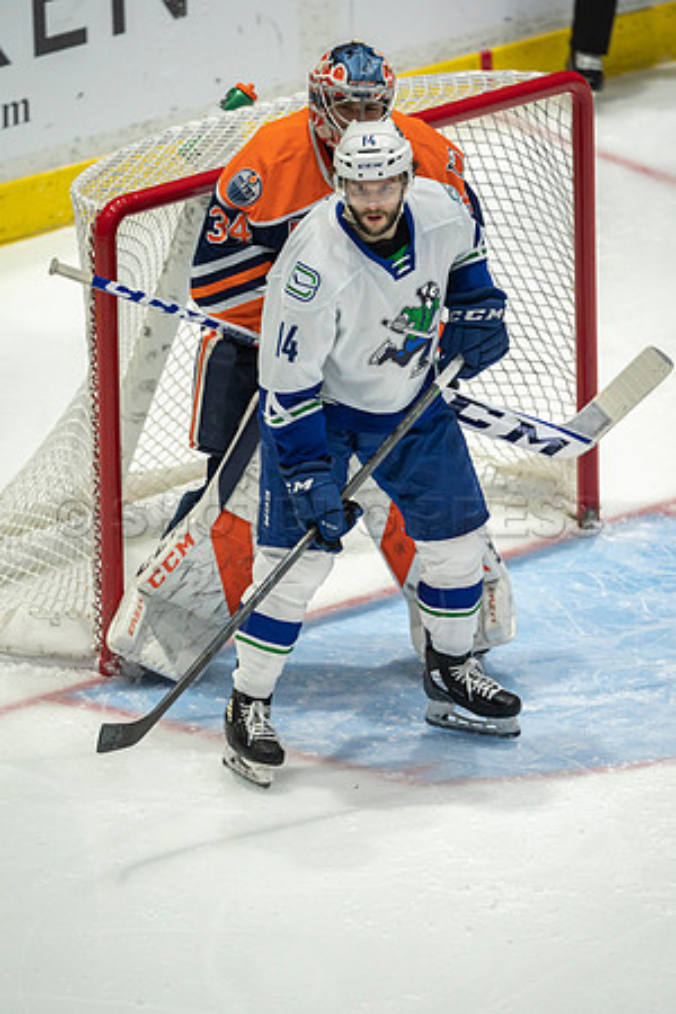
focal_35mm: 600
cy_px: 507
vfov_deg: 3.4
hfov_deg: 2.3
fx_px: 16899
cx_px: 338
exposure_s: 1/640
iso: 1600
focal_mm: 600
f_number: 4
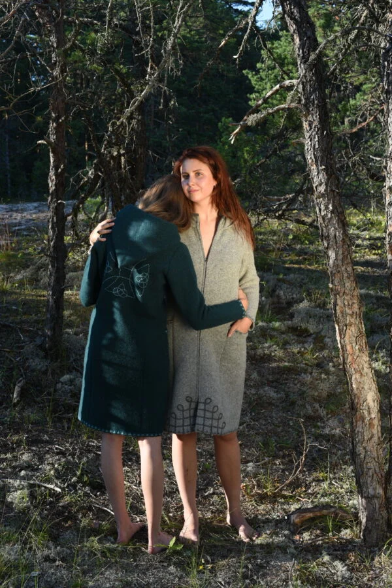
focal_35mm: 50
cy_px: 294
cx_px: 196
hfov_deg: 27.0
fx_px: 817
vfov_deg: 39.6
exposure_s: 1/500
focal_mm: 50
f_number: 8
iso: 500
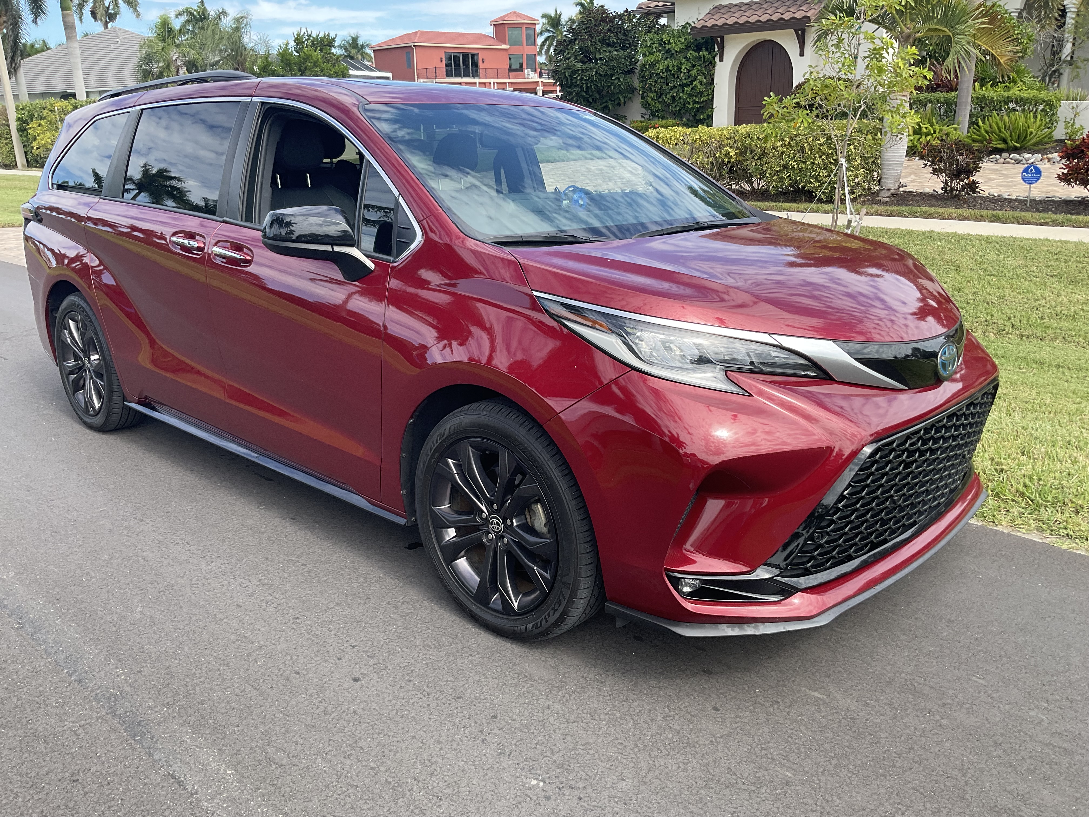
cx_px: 544
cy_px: 408
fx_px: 912
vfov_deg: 48.2
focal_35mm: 29
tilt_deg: -17.7
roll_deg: +1.0
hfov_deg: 61.7
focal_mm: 3
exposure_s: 1/551
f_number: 1.8
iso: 16
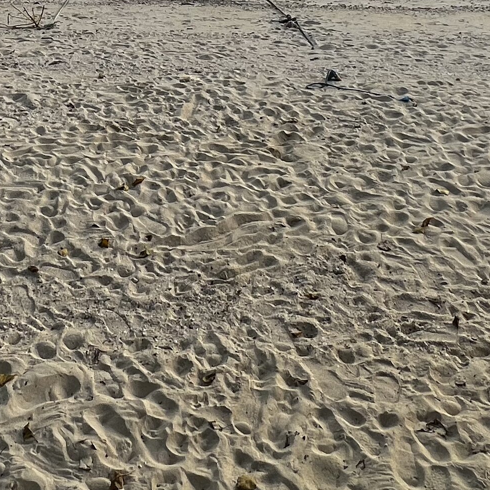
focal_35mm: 47
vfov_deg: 28.1
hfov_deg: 35.8
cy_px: -183
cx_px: 171
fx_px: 753
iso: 32
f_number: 1.8
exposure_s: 1/435
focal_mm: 1.57
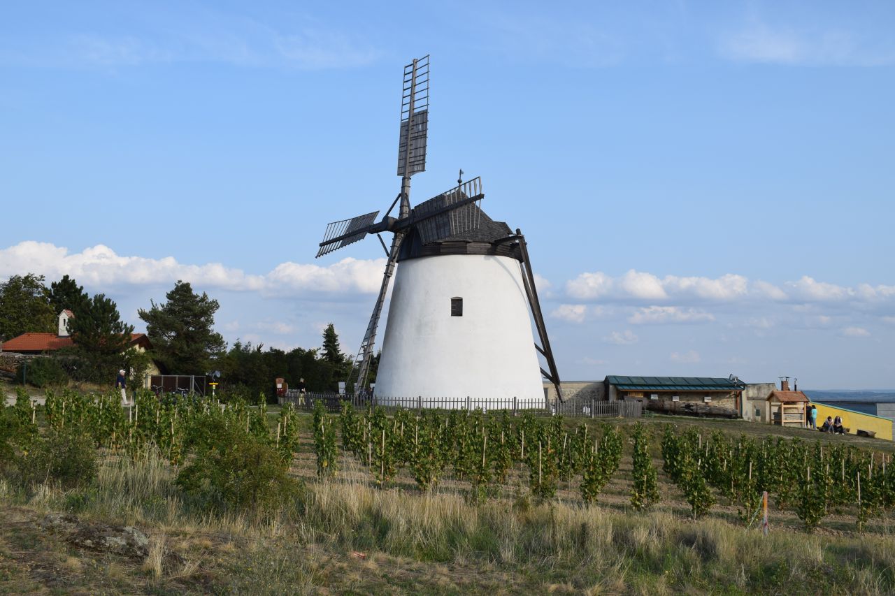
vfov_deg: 36.9
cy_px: 298
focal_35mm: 36
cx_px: 448
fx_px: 895
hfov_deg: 53.1
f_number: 10
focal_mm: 24
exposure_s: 1/400
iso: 200
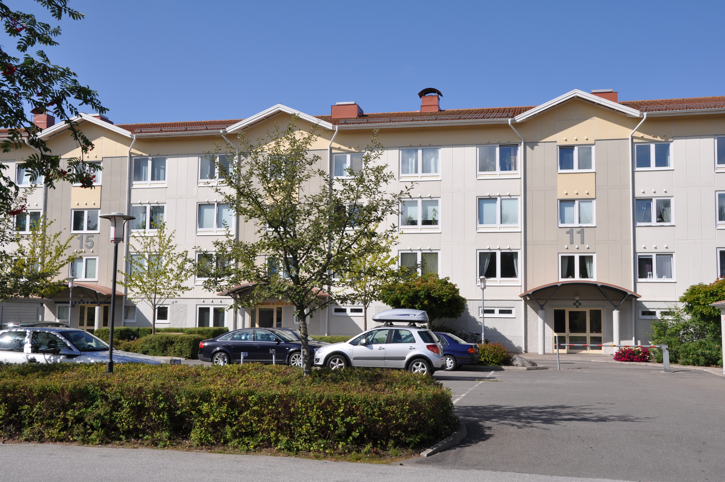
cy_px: 241
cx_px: 362
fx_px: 784
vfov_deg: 34.1
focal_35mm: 39
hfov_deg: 49.6
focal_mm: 26
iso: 200
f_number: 10
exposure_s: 1/400
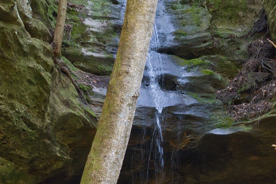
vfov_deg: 7.3
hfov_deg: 10.9
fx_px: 1442
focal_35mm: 188
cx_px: 164
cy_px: 98
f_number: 7.1
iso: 500
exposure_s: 1/30
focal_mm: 70
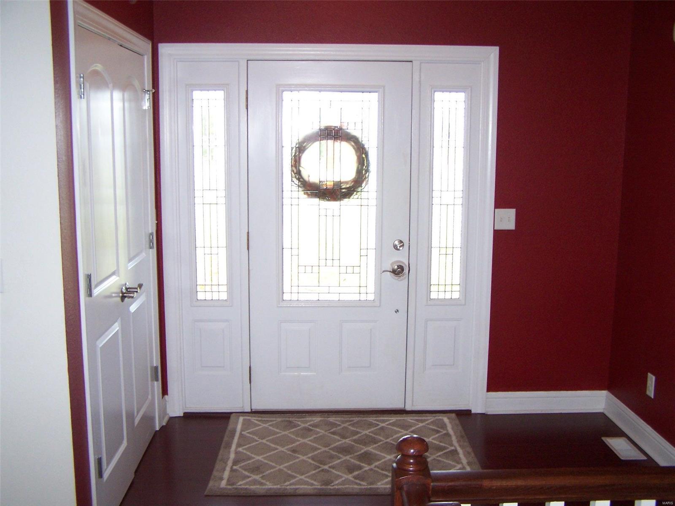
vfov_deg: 37.7
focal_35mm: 38
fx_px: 741
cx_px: 338
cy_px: 253
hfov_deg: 49.0
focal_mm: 6.3
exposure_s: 1/60
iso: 140
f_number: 2.8
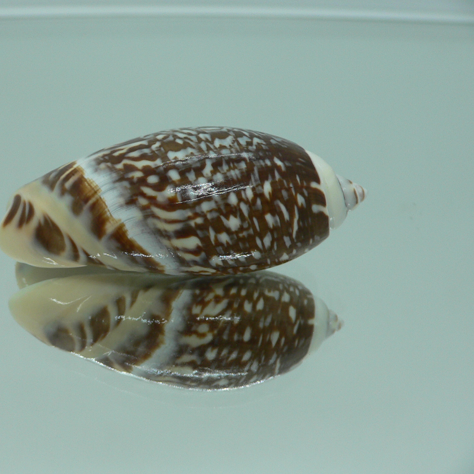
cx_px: 175
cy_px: 239
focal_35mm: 42
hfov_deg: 39.7
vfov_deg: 40.0
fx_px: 651
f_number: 2.8
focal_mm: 4.6
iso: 80
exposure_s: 1/60
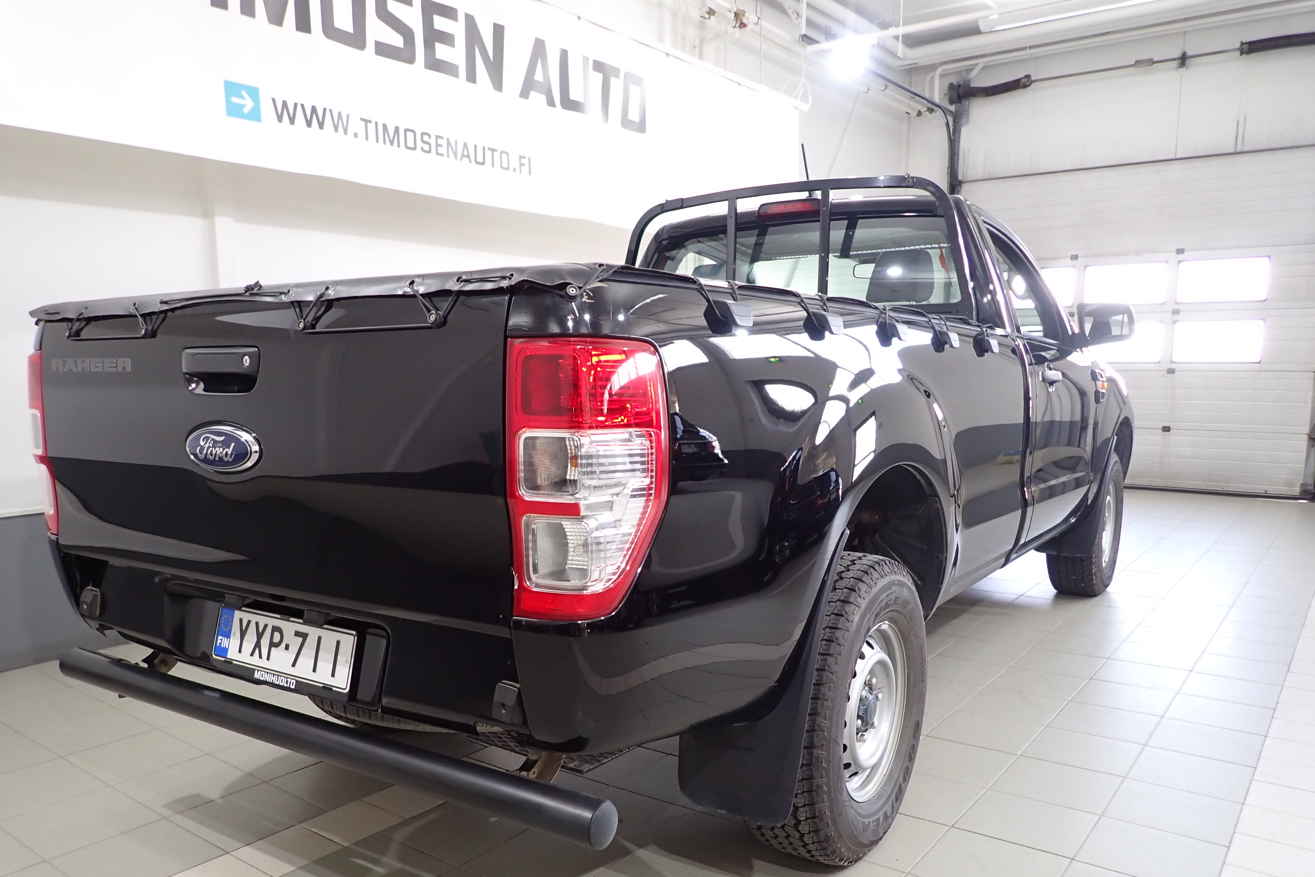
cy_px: 511
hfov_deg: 67.4
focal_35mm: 27
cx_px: 646
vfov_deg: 47.7
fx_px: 986
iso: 200
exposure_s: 1/60
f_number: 2
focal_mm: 4.5
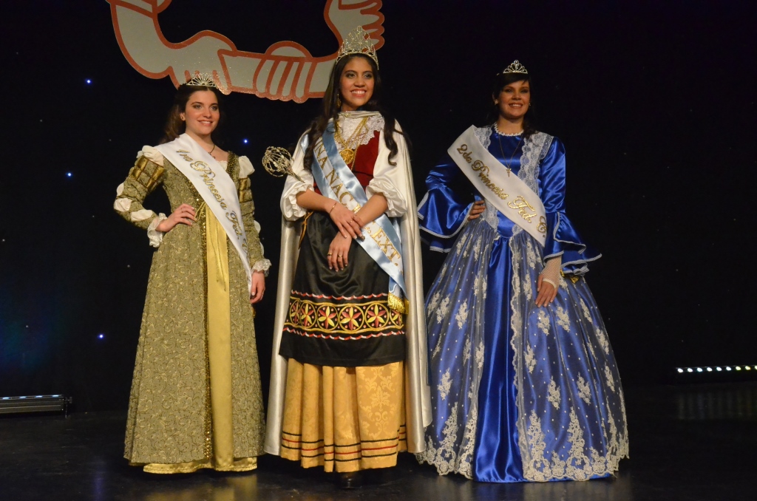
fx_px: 913
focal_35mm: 44
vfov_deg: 30.7
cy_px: 250
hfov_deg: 45.0
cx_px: 378
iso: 6400
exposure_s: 1/320
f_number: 9
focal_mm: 29
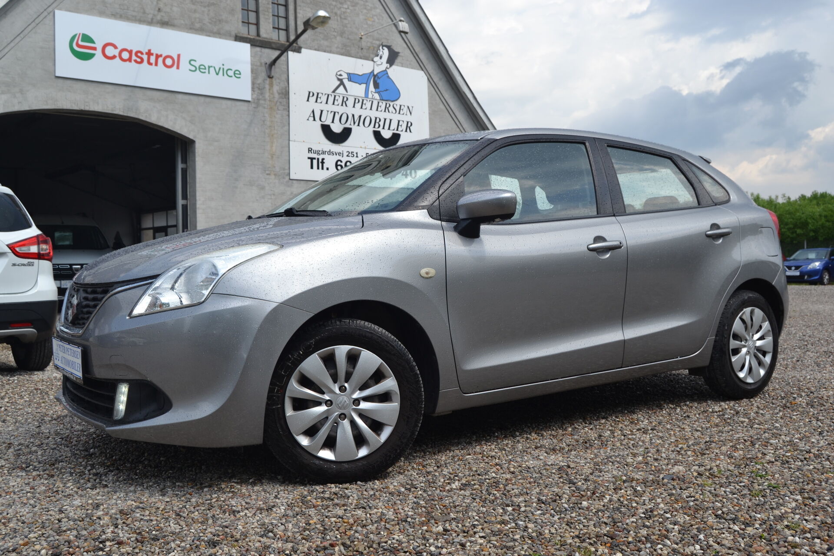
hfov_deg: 55.1
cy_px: 278
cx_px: 417
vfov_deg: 38.4
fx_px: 799
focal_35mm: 34
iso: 100
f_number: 8
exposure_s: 1/250
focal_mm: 23
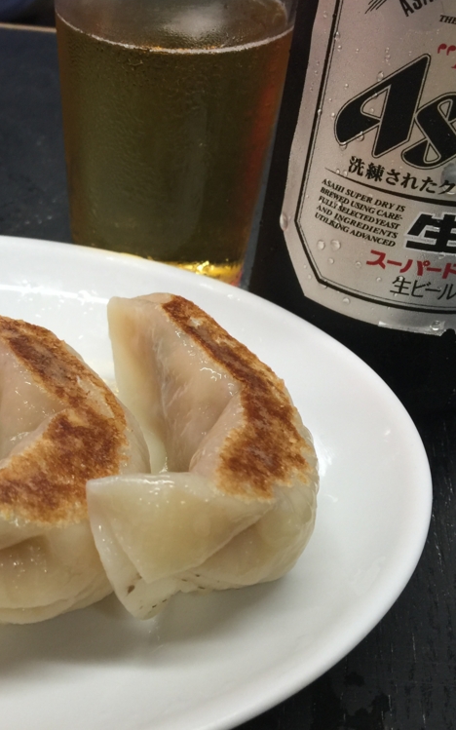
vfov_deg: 47.2
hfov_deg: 29.8
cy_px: 364
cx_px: 94
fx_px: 835
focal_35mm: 42
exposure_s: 1/30
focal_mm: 4.15
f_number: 2.2
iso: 32
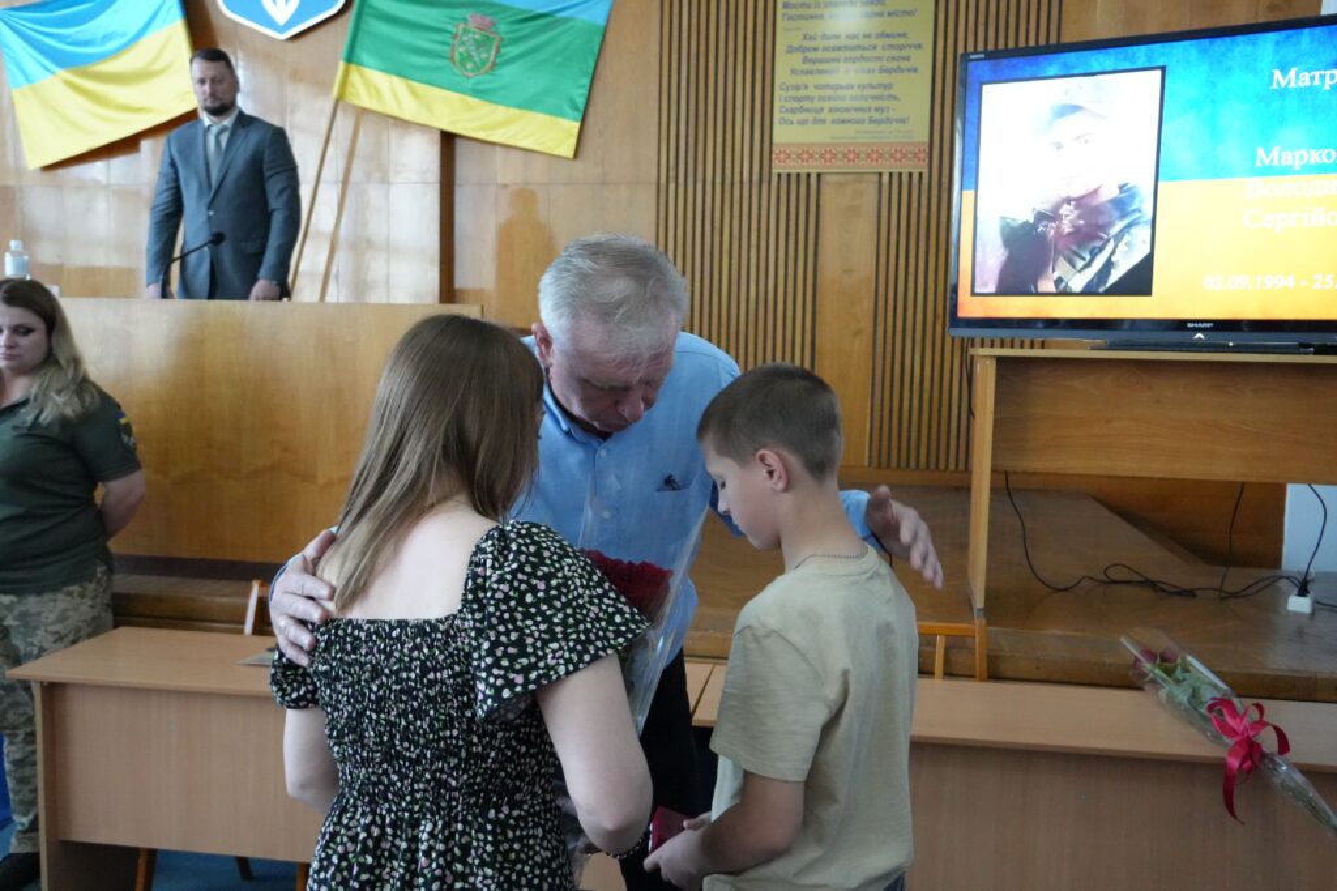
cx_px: 668
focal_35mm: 30
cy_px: 446
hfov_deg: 61.9
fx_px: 1114
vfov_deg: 43.6
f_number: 4
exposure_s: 1/125
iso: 6400
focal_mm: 20
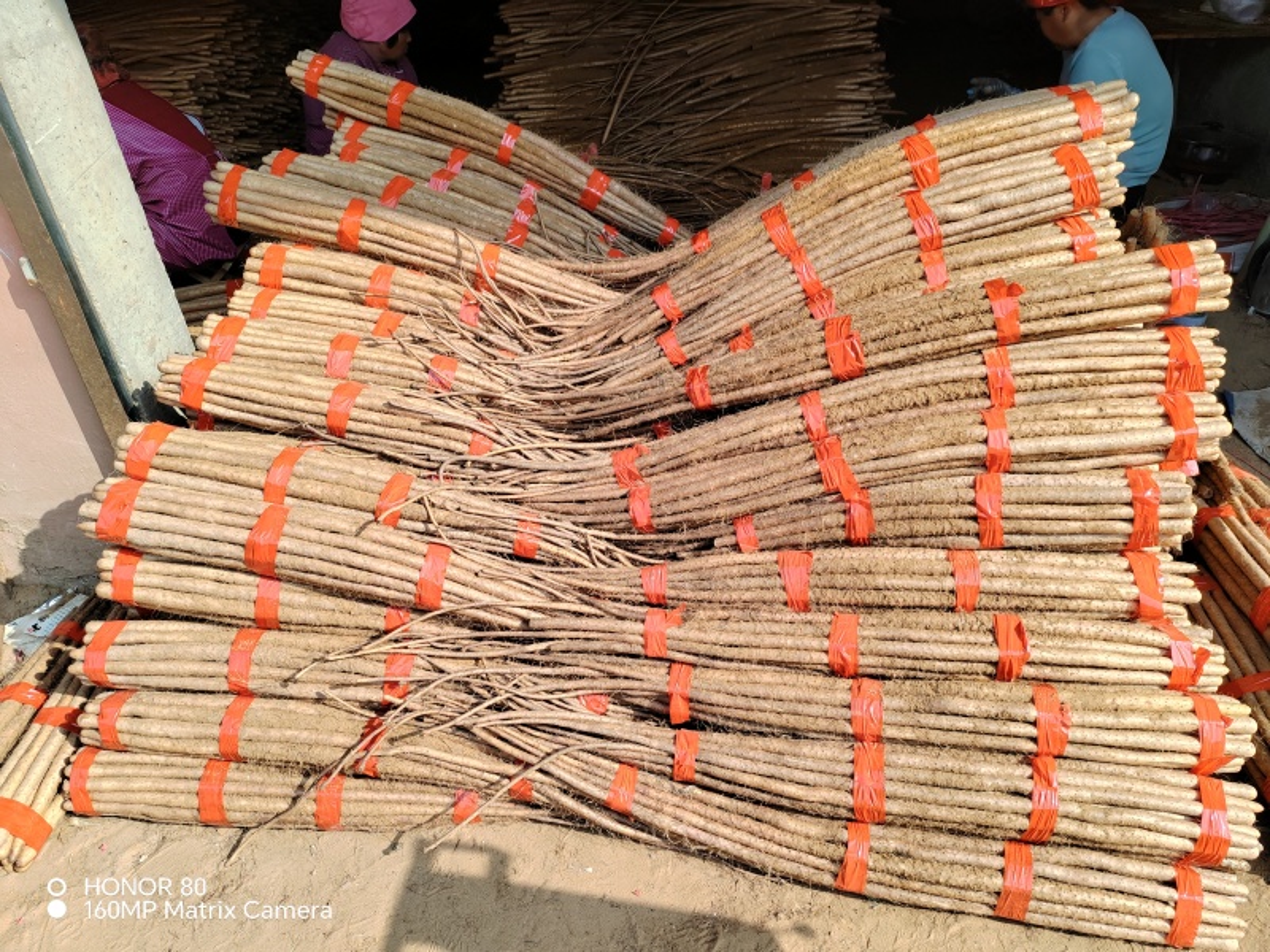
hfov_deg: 65.3
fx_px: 991
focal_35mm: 27
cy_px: 476
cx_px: 635
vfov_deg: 51.4
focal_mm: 6.14
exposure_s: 1/330
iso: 100
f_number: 1.8
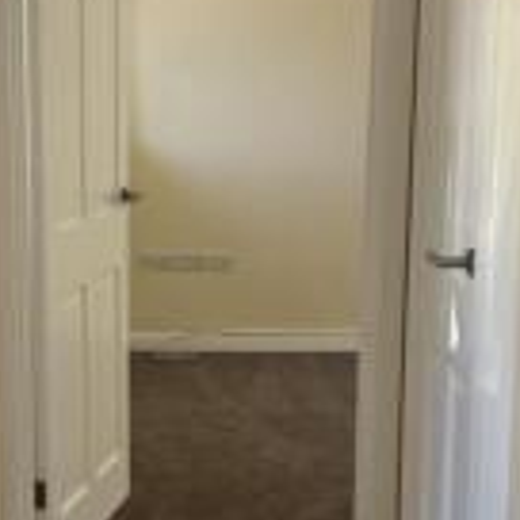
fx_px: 1258
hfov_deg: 23.2
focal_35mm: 74
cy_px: 350
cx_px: 145
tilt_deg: -11.7
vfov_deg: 23.3
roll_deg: -0.5
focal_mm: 5.96
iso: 50
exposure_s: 1/121
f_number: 1.6
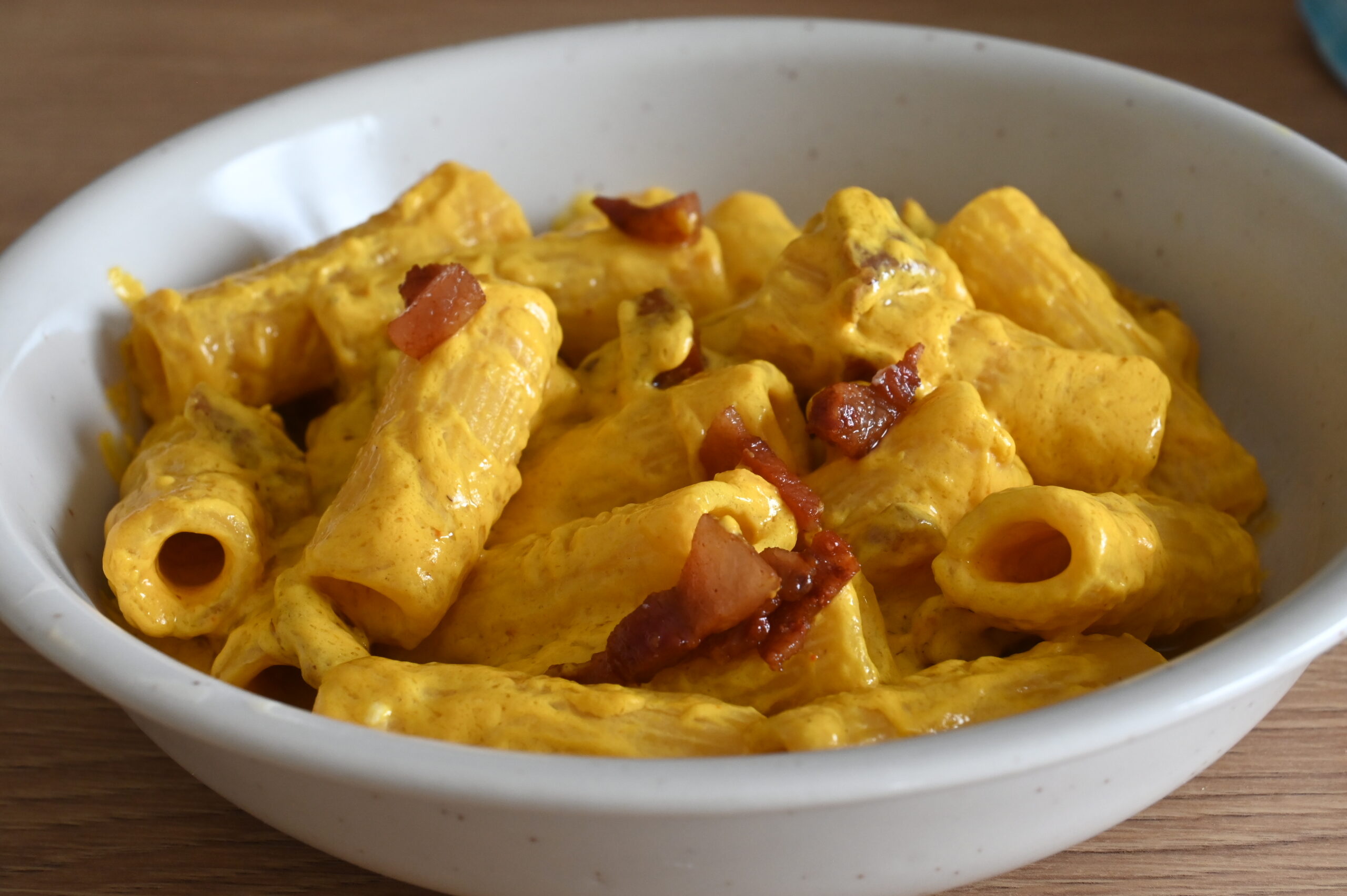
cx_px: 674
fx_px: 2393
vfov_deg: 21.2
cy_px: 448
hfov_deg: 31.4
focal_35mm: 64
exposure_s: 1/6
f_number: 9
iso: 800
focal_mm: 43
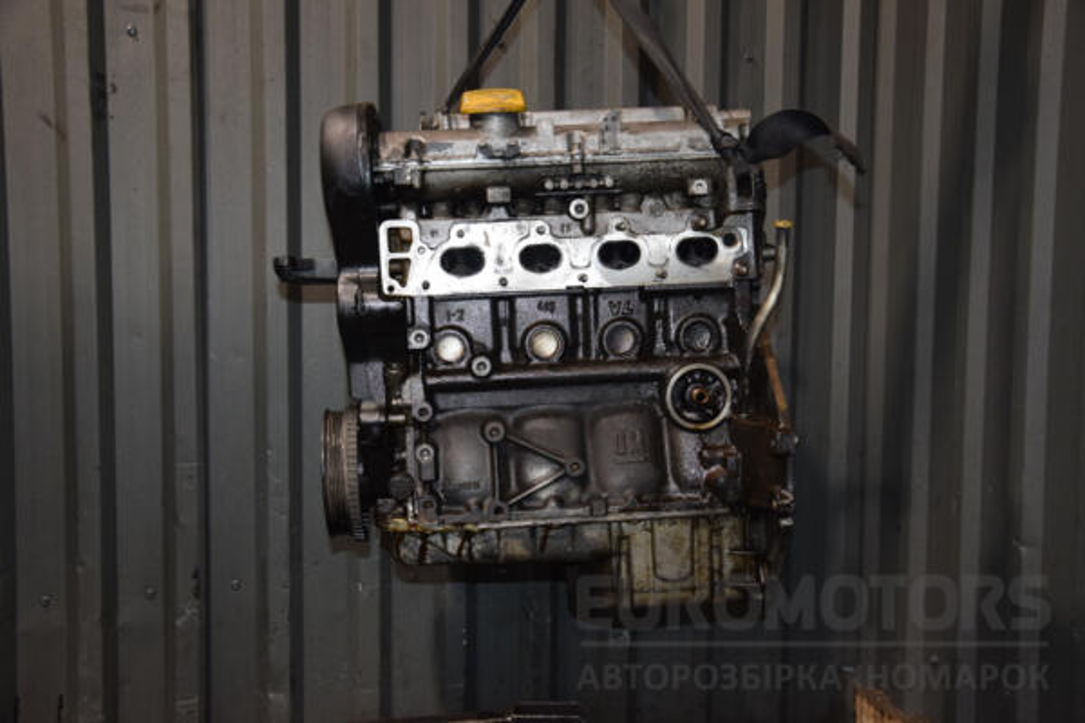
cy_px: 362
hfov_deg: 49.6
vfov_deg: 34.2
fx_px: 1175
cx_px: 542
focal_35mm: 39
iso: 800
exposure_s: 1/60
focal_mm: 26
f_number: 5
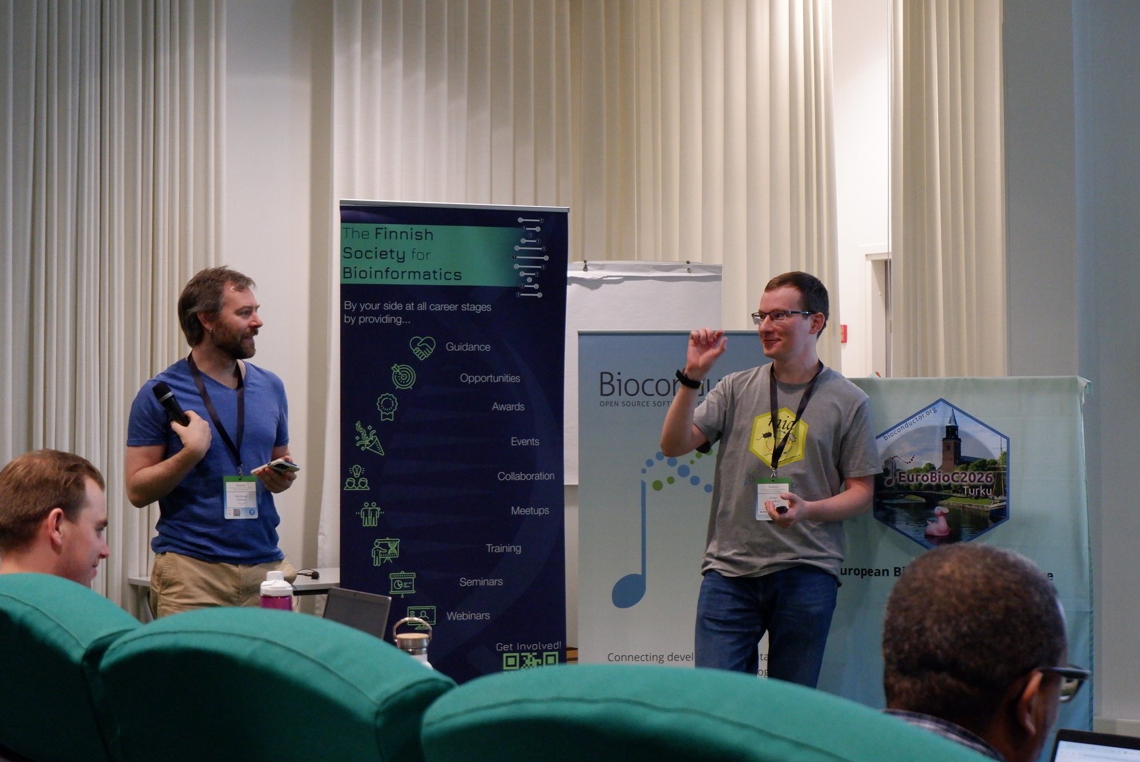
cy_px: 381
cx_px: 570
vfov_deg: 22.7
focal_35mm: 60
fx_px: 1901
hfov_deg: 33.4
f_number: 5.6
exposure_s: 1/160
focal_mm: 40.8
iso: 4000
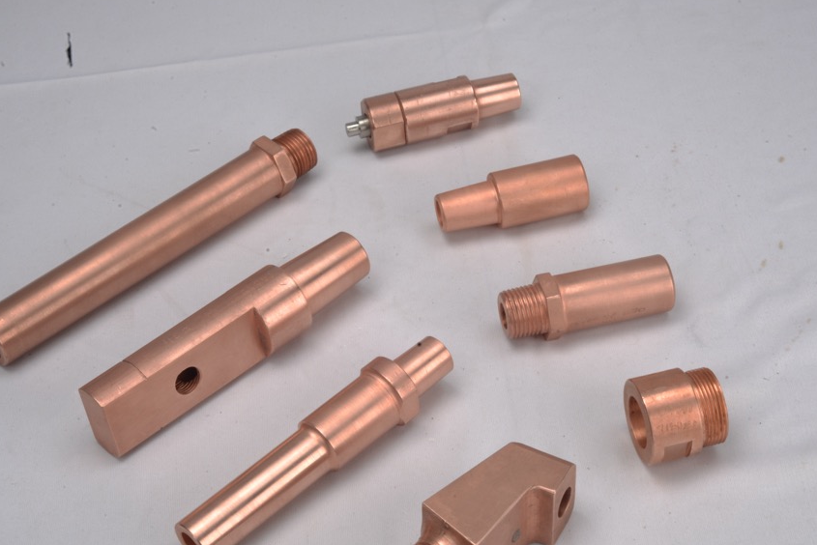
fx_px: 1612
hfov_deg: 28.4
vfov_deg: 19.2
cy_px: 345
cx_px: 386
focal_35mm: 71
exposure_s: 1/250
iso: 50
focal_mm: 50
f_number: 22
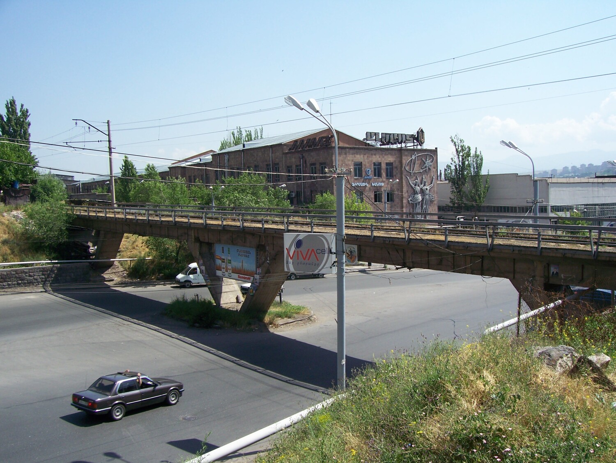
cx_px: 308
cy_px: 232
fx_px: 605
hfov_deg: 53.9
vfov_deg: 41.8
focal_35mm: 34
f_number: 5.1
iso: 80
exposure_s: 1/320
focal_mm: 5.6
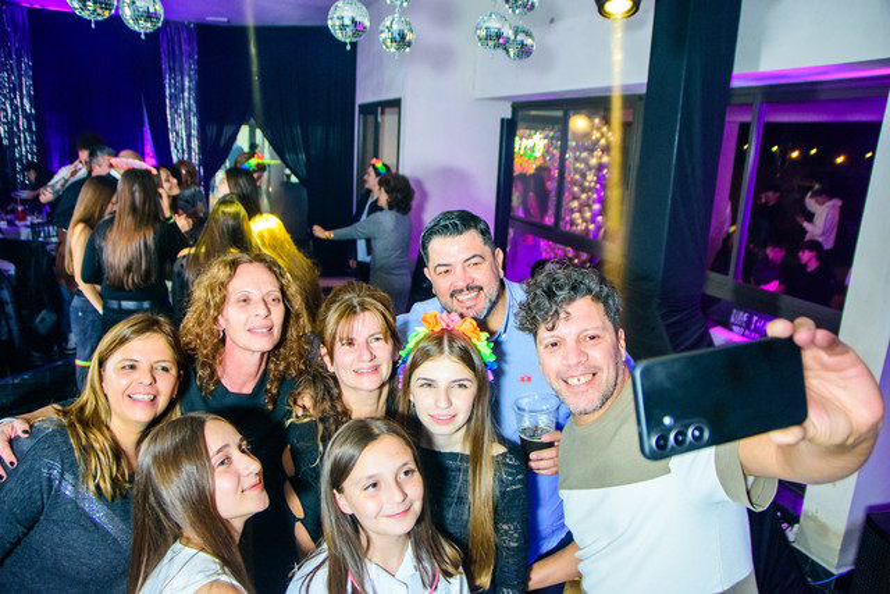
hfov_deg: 70.4
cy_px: 297
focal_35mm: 26
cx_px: 445
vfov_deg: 50.4
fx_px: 631
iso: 2500
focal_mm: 17
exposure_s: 1/160
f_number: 2.8
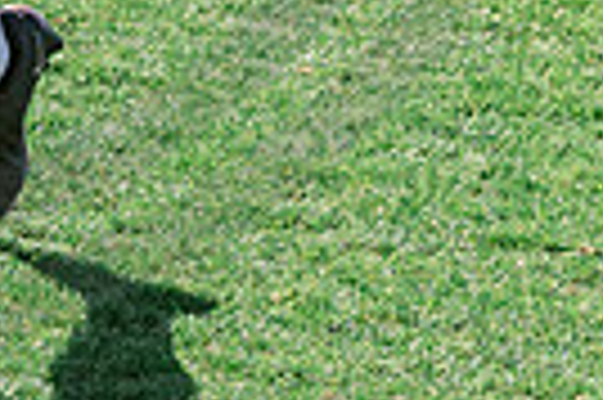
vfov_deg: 1.2
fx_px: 19323
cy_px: -729
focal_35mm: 1155
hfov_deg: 1.8
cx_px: -189
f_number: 6.3
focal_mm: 200
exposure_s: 1/2500
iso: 640
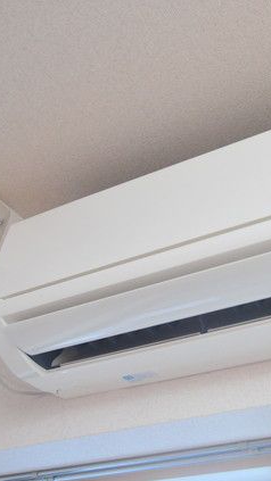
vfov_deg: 52.8
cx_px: 245
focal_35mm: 38
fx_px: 485
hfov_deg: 29.9
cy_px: 240
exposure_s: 1/125
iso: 1000
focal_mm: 16
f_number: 4.5
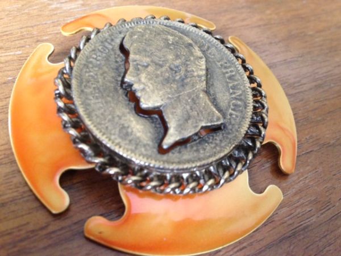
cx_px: 170
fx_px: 325
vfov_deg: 42.9
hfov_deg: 55.4
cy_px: 128
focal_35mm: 33
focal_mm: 4.12
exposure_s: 1/20
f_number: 2.4
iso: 250
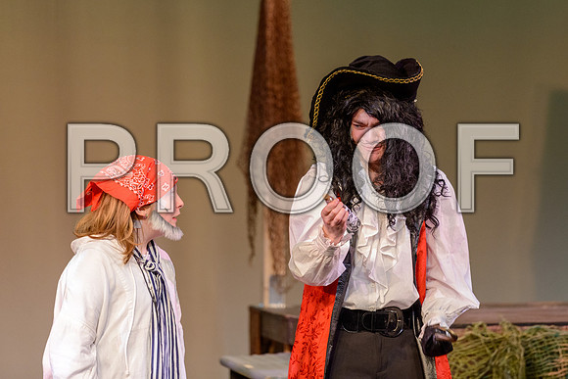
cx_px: 361
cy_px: 126
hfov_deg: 7.9
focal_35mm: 261
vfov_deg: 5.3
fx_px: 4115
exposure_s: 1/125
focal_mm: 195
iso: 1600
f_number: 2.8
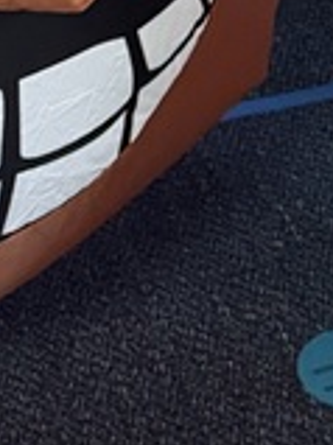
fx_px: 1991
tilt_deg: -13.4
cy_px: -700
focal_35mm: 155
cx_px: 196
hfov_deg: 9.6
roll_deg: +0.9
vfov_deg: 10.5
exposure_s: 1/60
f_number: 1.78
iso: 640
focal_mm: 6.76
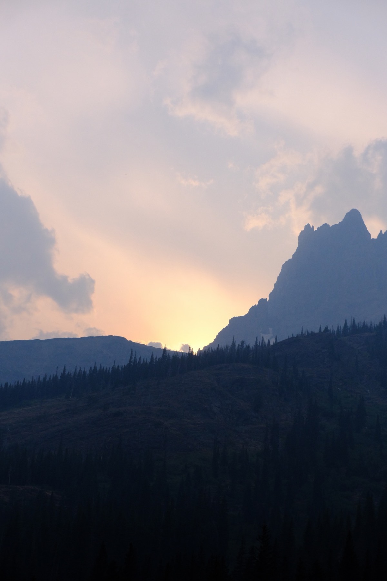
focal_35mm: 75
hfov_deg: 18.2
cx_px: 194
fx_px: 1209
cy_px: 290
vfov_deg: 27.0
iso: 1250
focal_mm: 50
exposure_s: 1/5000
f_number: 6.4
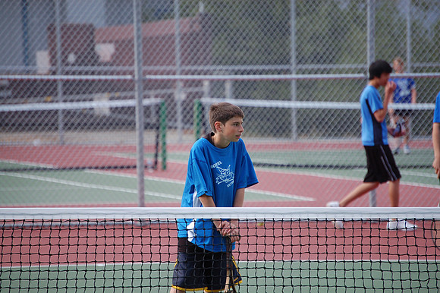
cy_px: 146
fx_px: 3664
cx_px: 220
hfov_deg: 6.9
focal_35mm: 300
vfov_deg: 4.6
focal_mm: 200
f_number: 5.6
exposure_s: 1/500
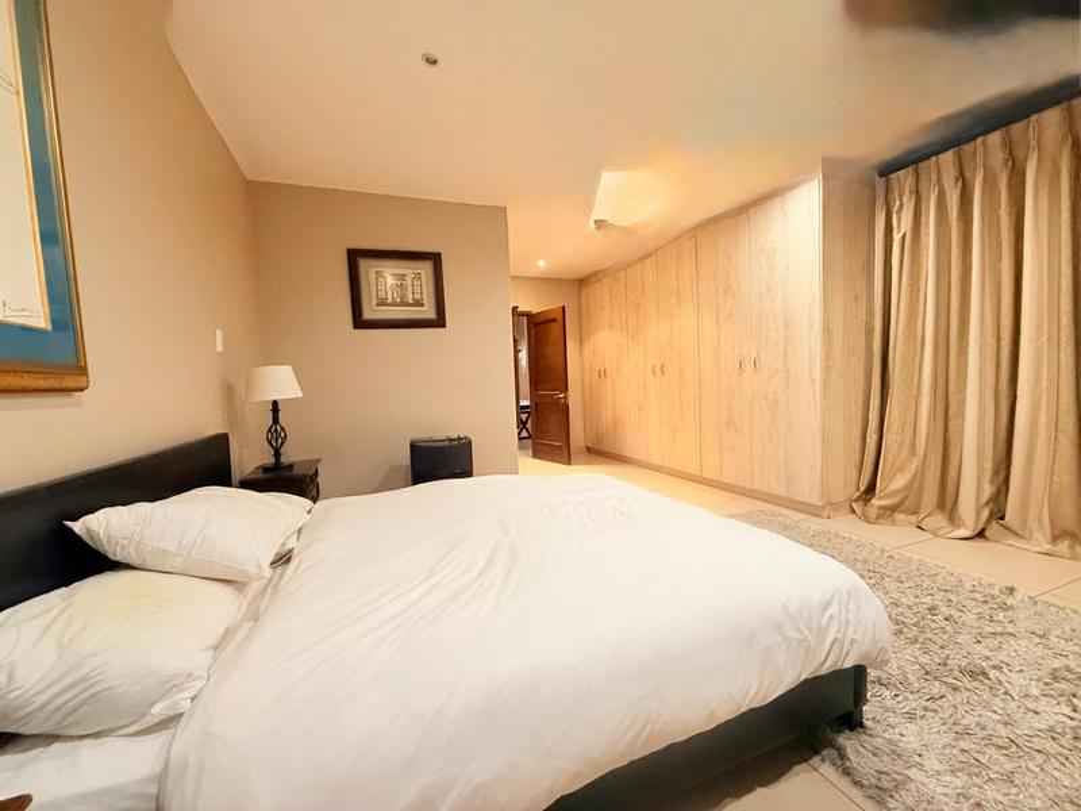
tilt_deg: -2.7
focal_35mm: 14
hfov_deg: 102.1
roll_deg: +2.8
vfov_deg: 85.7
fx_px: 437
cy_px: 406
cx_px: 540
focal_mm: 2.22
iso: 400
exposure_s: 1/50
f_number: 2.2
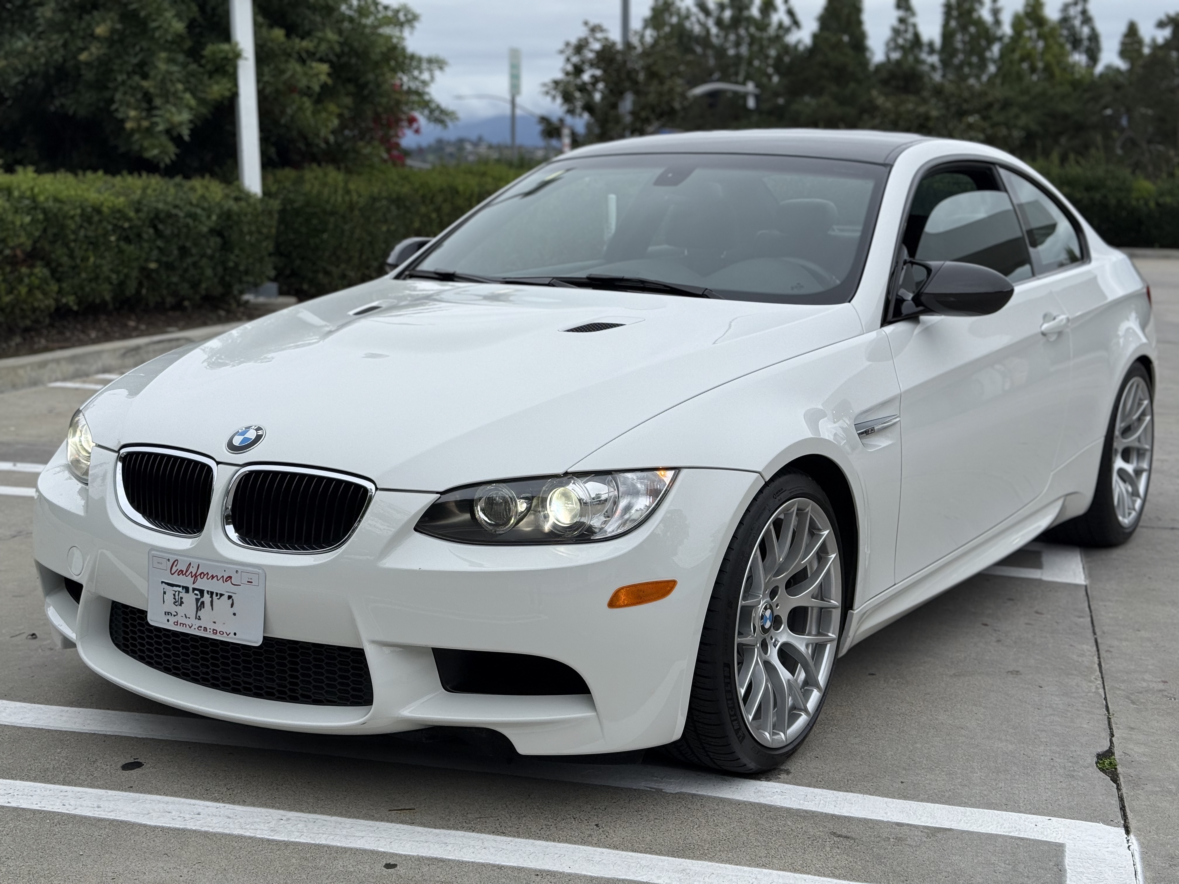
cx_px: 590
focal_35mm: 48
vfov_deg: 30.3
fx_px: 1635
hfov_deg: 39.7
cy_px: 442
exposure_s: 1/1715
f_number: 1.78
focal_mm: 6.76
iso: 80
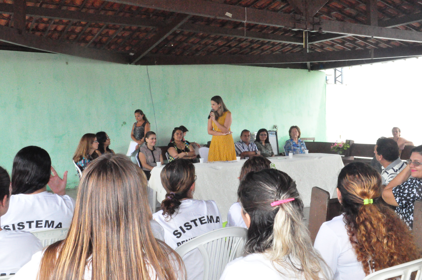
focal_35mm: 39
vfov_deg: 34.1
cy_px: 140
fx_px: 457
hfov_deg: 49.6
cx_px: 211
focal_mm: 26
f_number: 25
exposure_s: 1/80
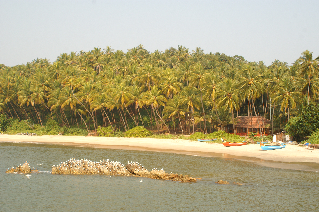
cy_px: 106
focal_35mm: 52
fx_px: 465
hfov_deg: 37.9
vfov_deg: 25.7
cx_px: 160
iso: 100
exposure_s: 1/80
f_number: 11
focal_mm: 35
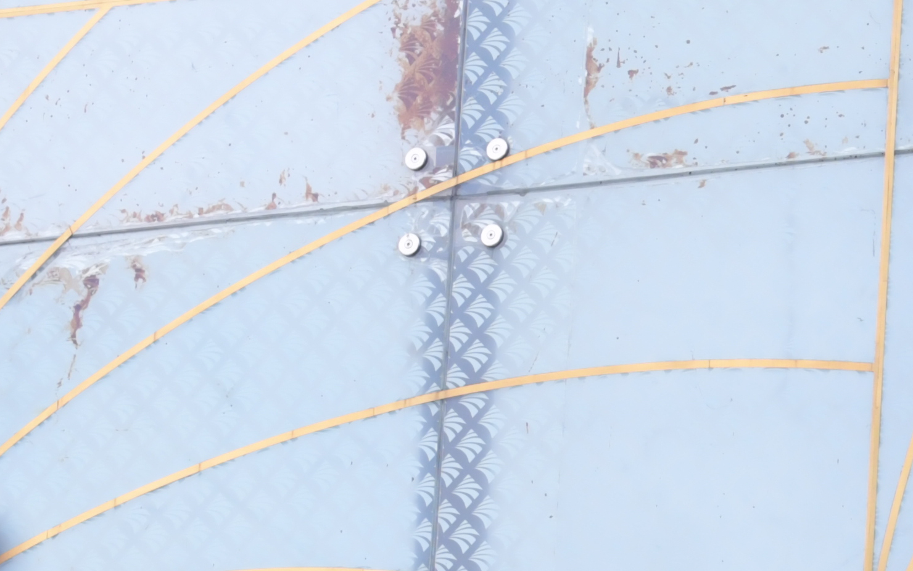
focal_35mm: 398
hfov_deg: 5.3
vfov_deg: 3.3
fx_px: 9903
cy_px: 459
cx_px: 916
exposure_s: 1/800
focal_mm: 70
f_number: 3.5
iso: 400
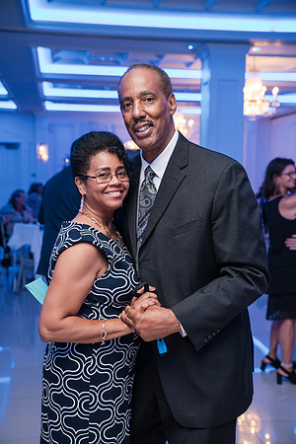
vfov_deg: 43.6
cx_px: 148
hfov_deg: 29.9
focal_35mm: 45
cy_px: 222
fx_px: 555
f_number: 4
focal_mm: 45
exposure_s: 1/250
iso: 3200
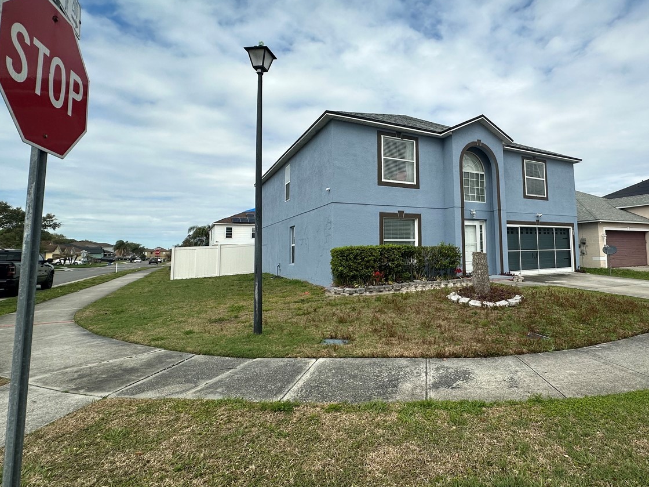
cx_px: 422
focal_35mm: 20
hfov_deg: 79.6
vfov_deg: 65.7
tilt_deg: +7.0
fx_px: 375
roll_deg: +1.1
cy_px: 212
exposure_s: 1/2304
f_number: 2.2
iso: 50
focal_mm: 2.22
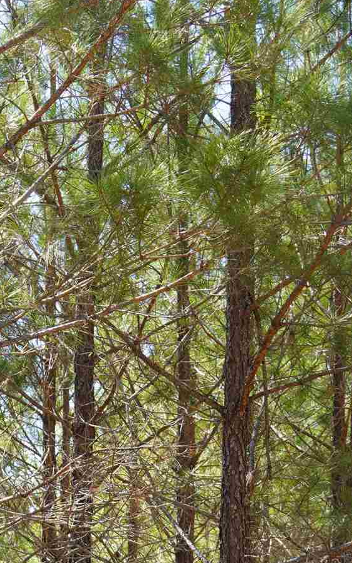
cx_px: -103
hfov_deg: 8.8
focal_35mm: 147
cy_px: 557
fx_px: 2257
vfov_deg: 14.0
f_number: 5
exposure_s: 1/100
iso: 100
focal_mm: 28
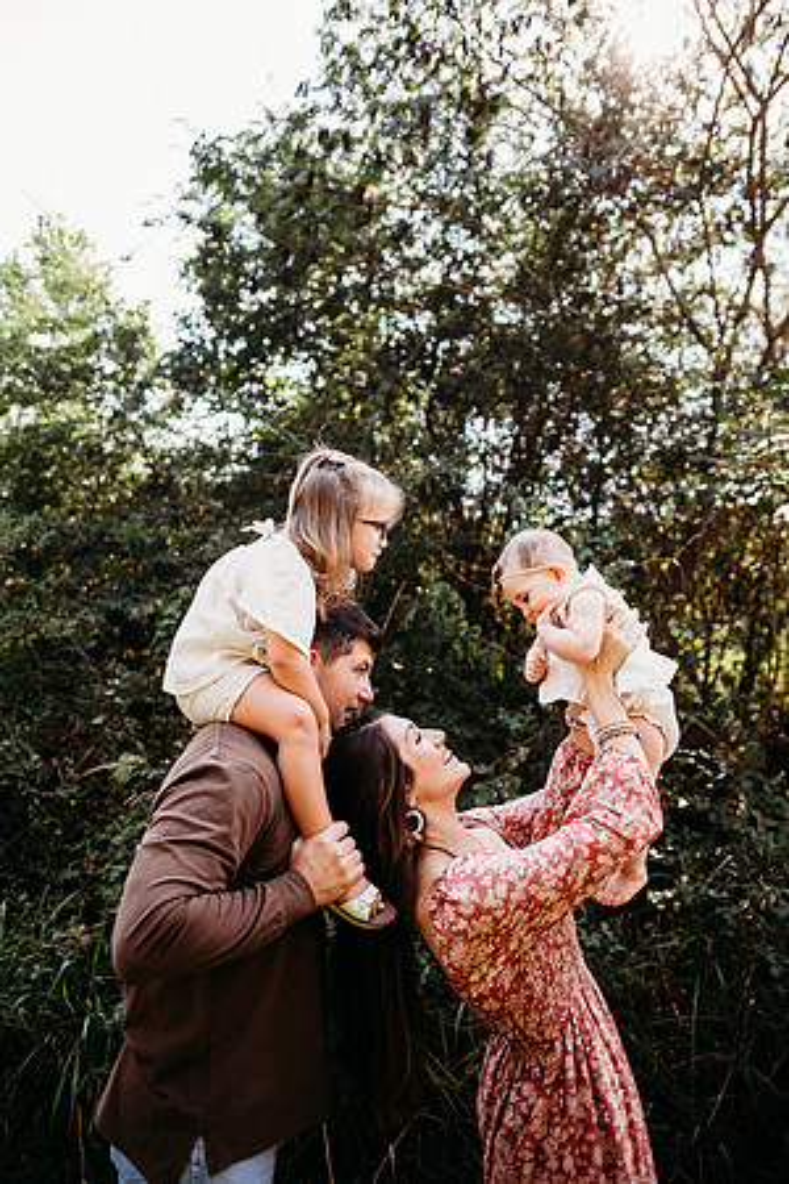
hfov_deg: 53.1
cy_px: 592
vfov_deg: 73.7
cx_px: 394
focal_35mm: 24
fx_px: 789
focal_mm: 24
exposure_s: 1/320
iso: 100
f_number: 2.2
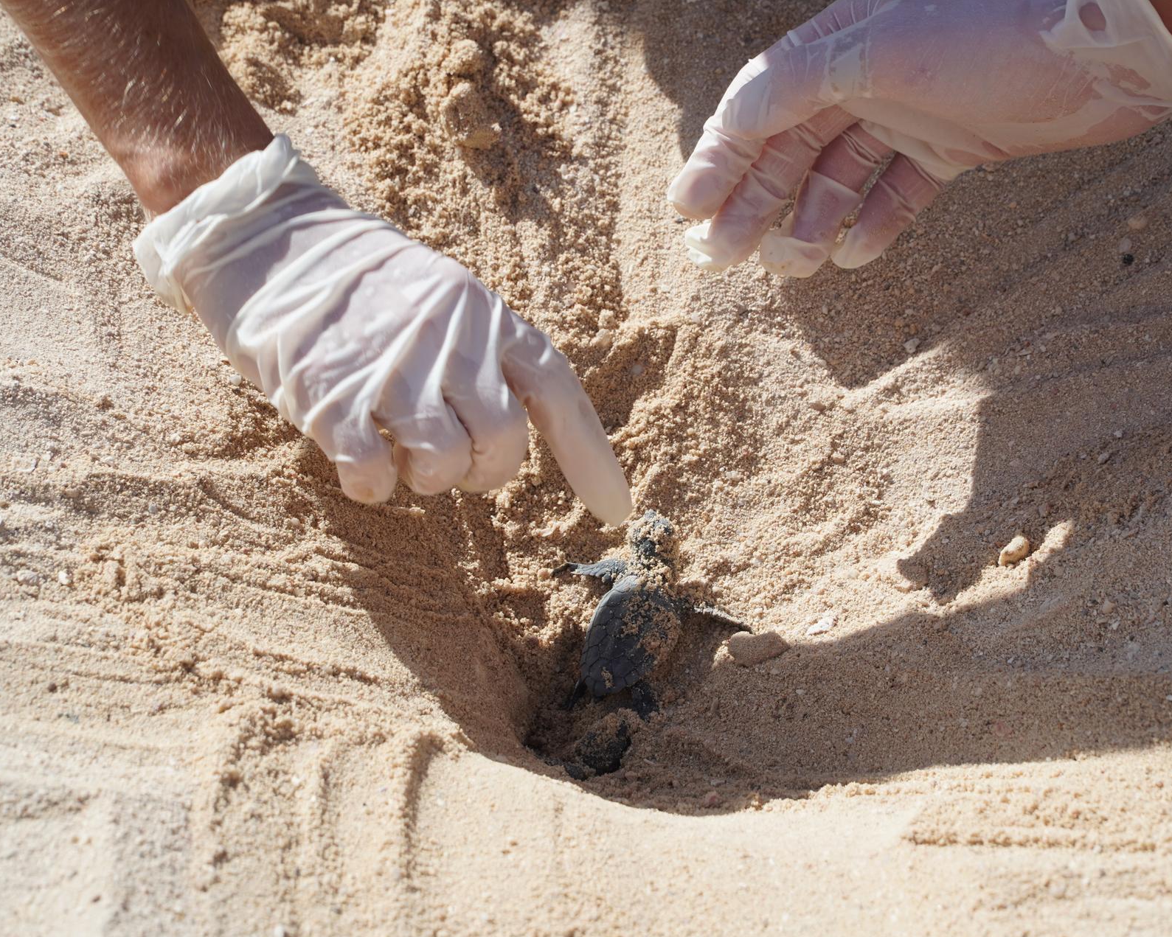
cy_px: 471
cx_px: 656
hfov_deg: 10.8
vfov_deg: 8.7
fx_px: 6194
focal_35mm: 179
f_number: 6.3
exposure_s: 1/320
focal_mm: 105
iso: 100
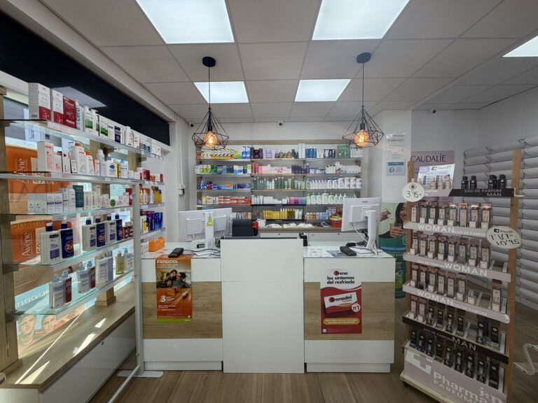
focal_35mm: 14
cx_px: 269
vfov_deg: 85.7
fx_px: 218
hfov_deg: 102.1
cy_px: 202
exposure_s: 1/100
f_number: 2.2
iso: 50
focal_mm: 2.22
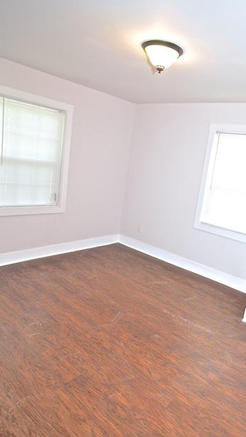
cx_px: 169
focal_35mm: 23
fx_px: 267
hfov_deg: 48.4
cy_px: 220
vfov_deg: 78.7
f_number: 4
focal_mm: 12
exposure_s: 1/60
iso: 500
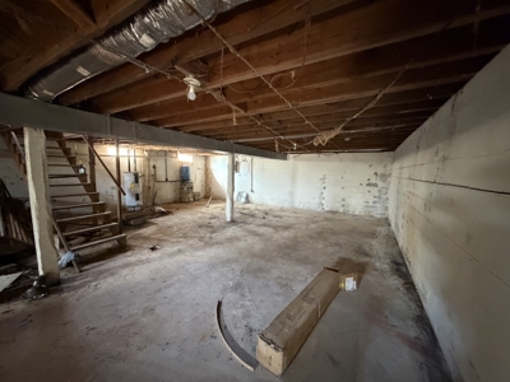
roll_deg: -0.7
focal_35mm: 14
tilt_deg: -6.3
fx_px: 206
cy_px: 191
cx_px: 255
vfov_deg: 85.7
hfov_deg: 102.1
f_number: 2.2
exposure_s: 1/40
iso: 1600
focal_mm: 2.22
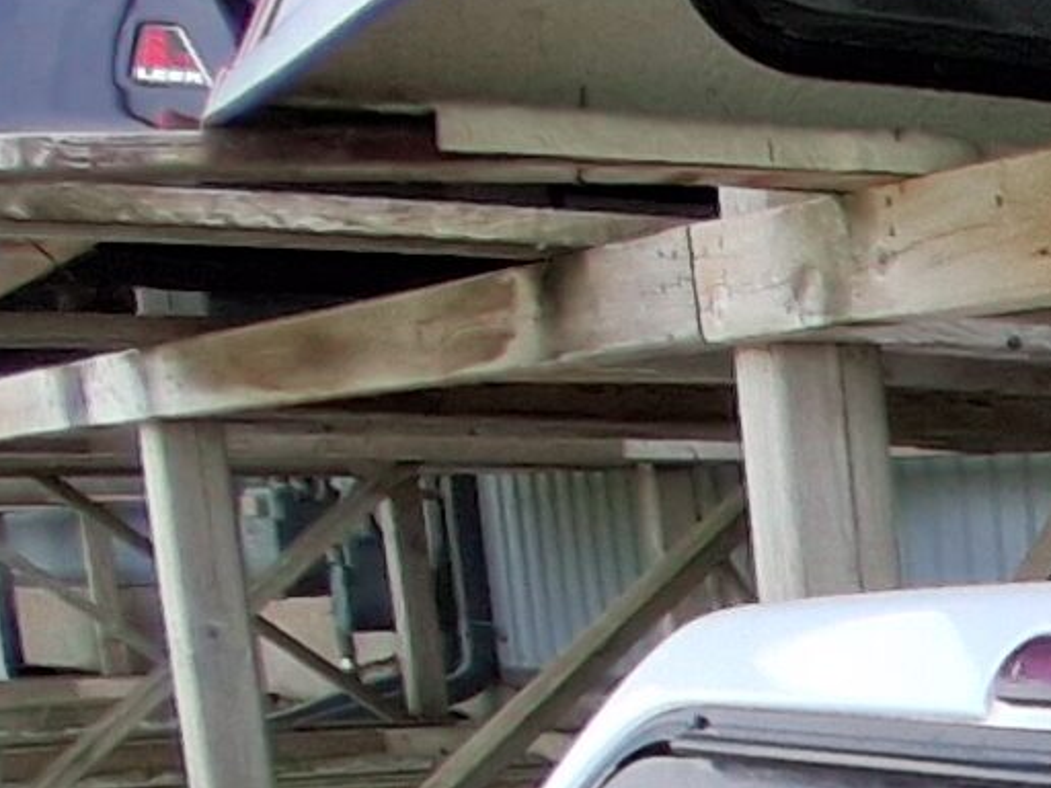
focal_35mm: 85
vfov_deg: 15.7
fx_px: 2581
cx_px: 2051
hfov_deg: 17.3
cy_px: 1254
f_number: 2.2
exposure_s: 1/262
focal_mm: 1.4
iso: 50
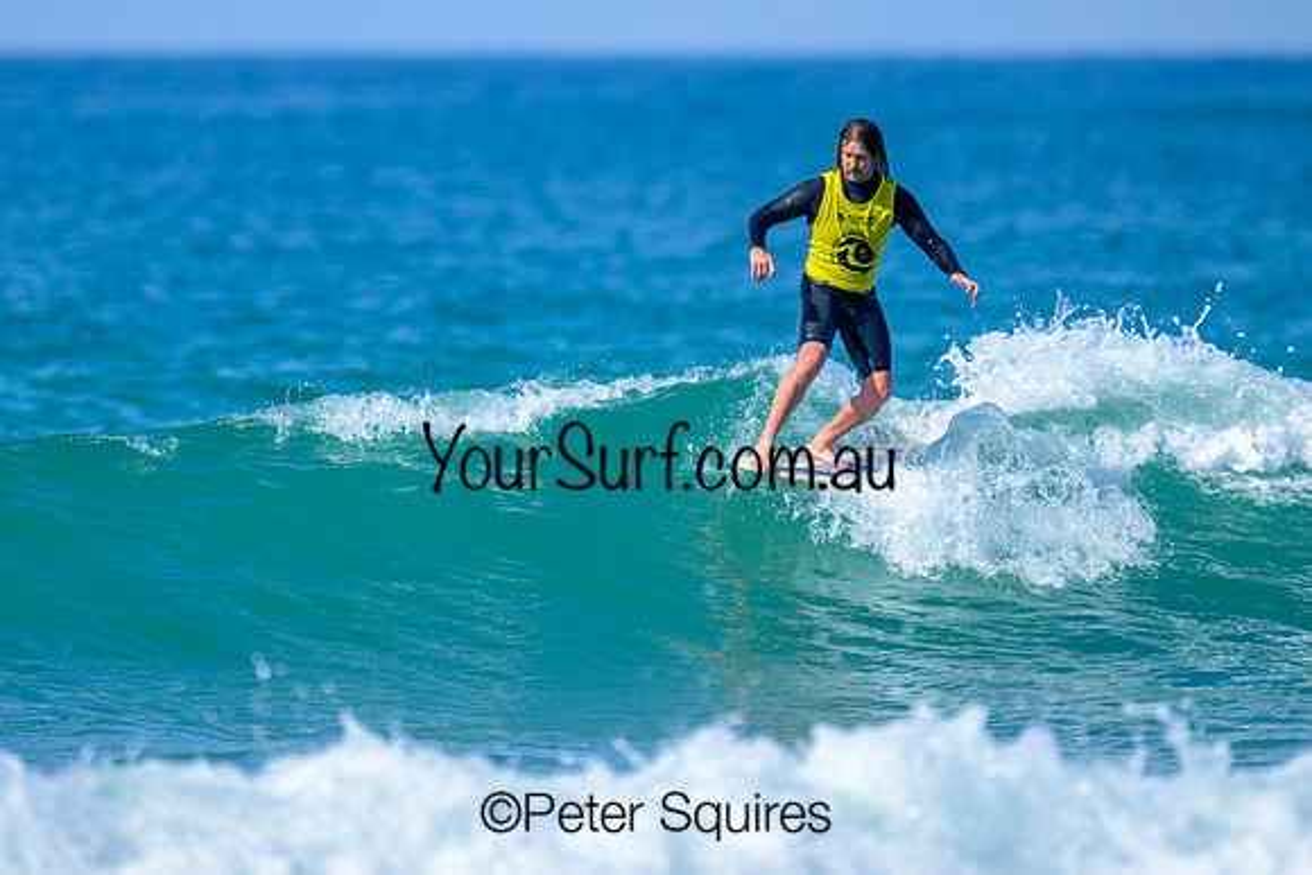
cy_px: 350
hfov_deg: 1.9
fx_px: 40095
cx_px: 518
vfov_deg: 1.3
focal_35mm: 1100
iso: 280
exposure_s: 1/2000
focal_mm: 800
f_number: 6.3
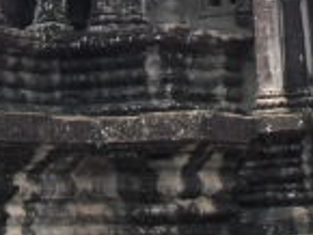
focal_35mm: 159
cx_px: 56
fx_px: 1439
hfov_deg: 12.4
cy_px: -274
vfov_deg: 8.7
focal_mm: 6.3
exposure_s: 1/320
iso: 100
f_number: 3.1
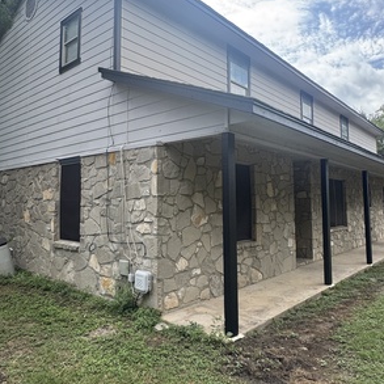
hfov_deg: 58.7
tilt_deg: +4.9
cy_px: 178
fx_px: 339
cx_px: 160
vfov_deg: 59.0
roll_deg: +0.8
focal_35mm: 27
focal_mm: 2.22
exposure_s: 1/456
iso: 40
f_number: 2.2
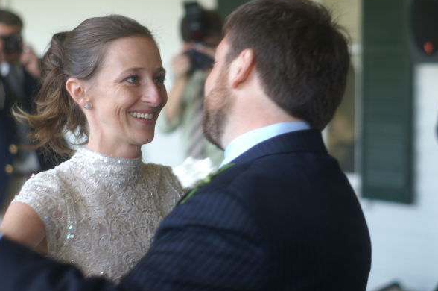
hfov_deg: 20.0
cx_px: 219
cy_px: 104
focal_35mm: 102
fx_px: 1239
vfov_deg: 13.4
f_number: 2
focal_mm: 50
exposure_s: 1/90
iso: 100
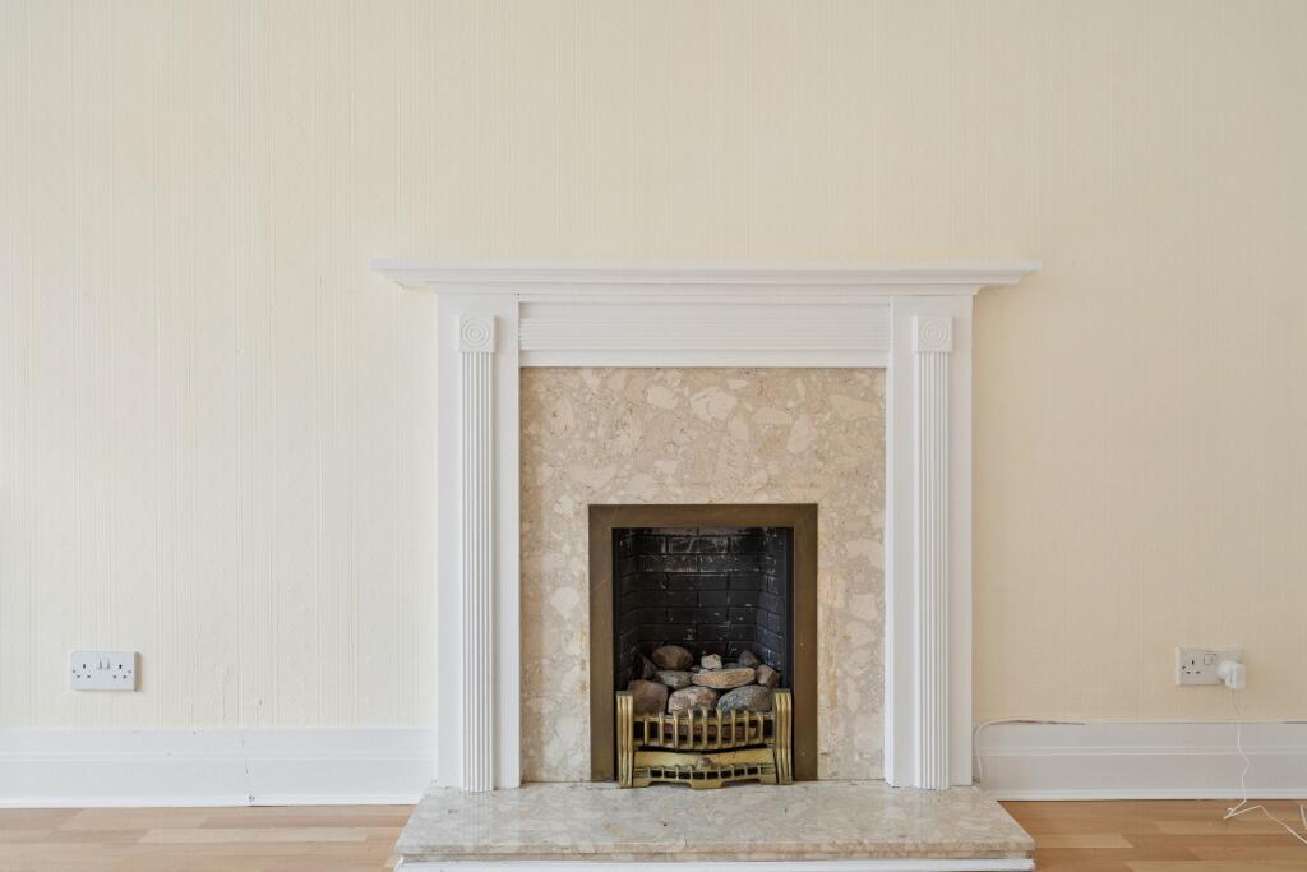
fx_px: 1053
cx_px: 654
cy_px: 436
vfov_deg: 45.0
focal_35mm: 29
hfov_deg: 63.7
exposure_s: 1/80
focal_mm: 29
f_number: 4
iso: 800
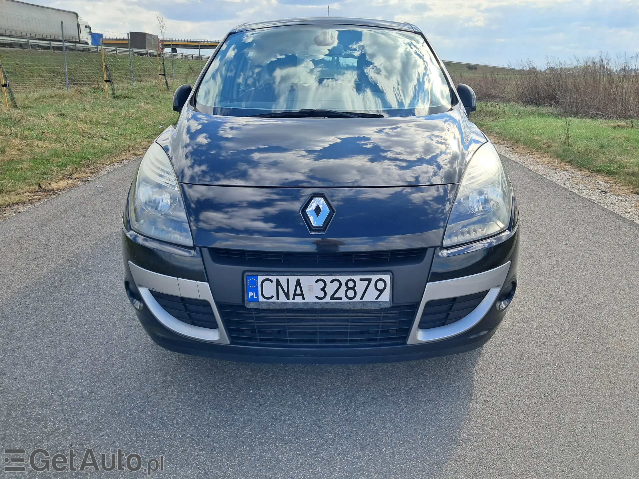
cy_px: 240
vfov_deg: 51.4
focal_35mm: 27
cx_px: 320
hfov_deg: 65.3
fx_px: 498
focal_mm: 4
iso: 50
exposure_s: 1/363
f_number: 1.8
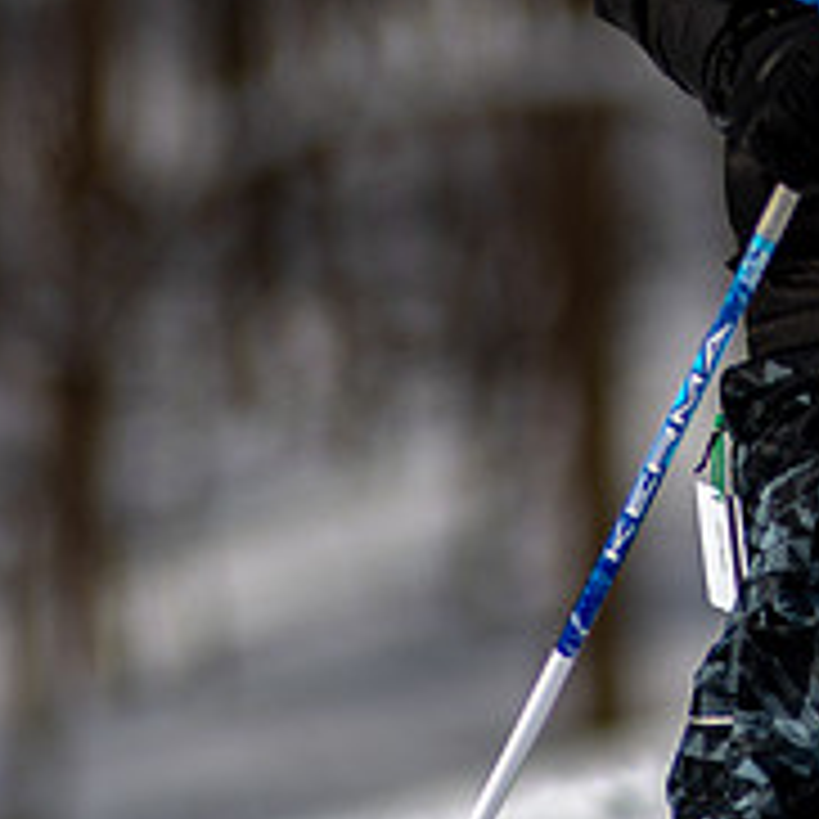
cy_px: 16
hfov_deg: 1.4
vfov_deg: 1.4
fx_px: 32683
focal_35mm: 1221
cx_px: 1107
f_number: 2.8
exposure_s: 1/8000
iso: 100
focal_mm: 300
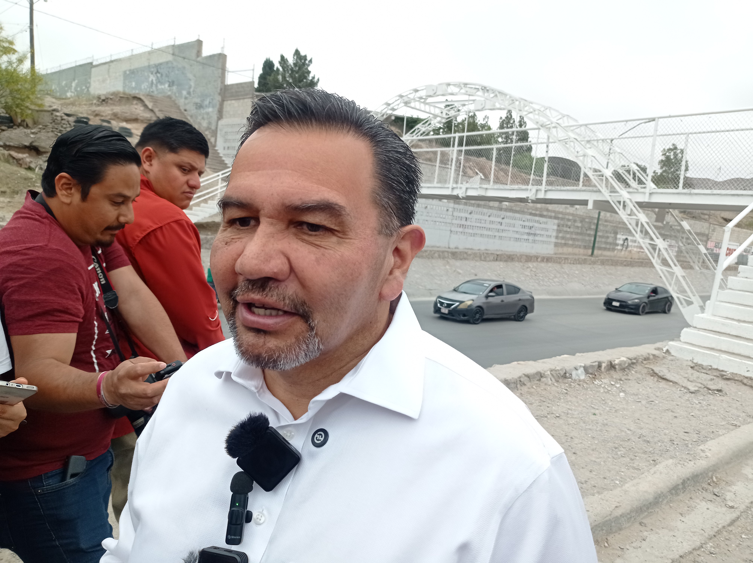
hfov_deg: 63.5
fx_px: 608
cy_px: 282
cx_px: 376
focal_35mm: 28
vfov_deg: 49.7
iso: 100
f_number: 1.79
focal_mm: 4.7
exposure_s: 1/999
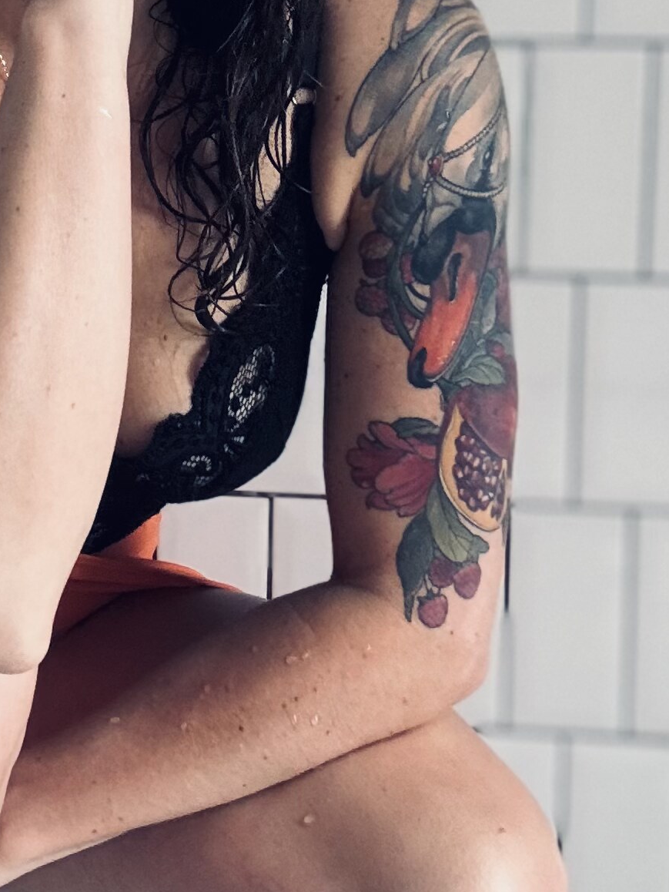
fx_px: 2061
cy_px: 200
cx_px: 1
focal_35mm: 80
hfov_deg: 18.0
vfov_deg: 24.1
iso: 160
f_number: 1.9
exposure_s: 1/60
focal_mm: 2.69
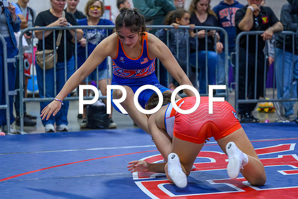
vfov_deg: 10.8
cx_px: 181
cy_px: 129
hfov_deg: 16.1
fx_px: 1050
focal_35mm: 127
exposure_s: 1/800
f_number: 2.8
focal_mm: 95
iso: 8000
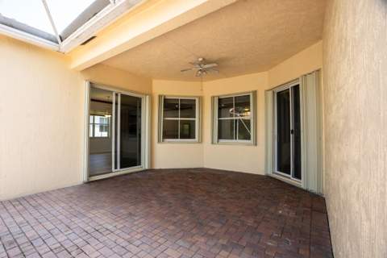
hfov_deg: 96.7
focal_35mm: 16
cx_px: 194
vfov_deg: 73.7
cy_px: 129
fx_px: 172
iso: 100
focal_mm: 16
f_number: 8
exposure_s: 1/15
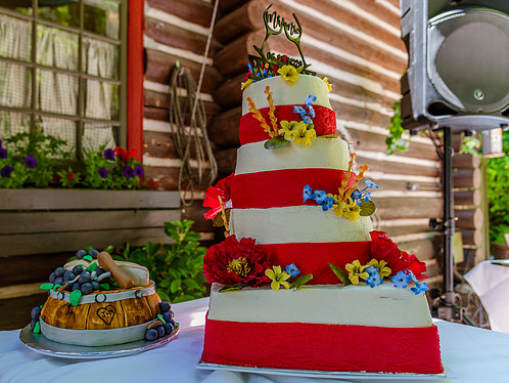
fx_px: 412
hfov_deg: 63.1
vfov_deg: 49.8
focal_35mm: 28
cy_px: 195
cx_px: 216
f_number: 4
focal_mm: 24
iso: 800
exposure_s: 1/200
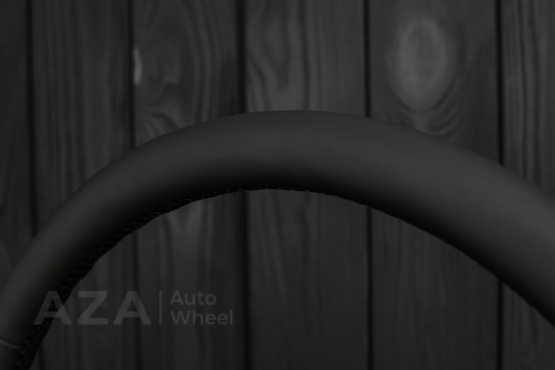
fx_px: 809
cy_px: 185
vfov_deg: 25.8
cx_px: 278
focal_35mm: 52
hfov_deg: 37.8
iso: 500
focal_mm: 35
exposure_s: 1/100
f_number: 6.3
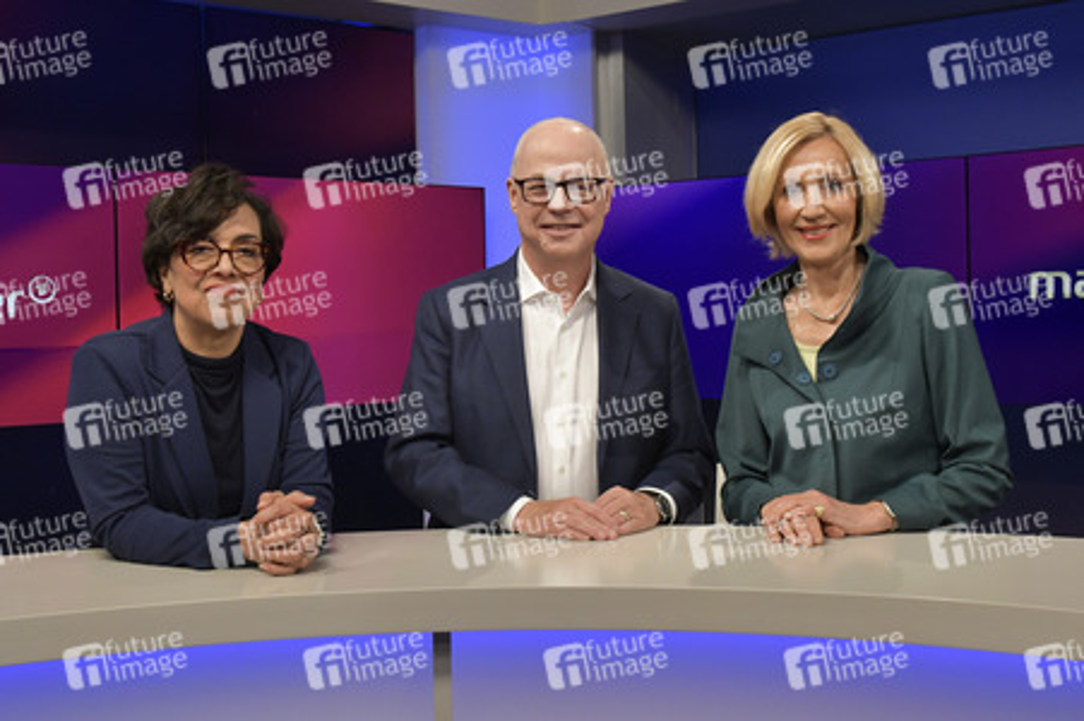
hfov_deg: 55.8
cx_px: 542
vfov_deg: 38.8
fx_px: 1023
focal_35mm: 34
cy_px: 360
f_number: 6.3
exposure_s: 1/200
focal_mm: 34
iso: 2500
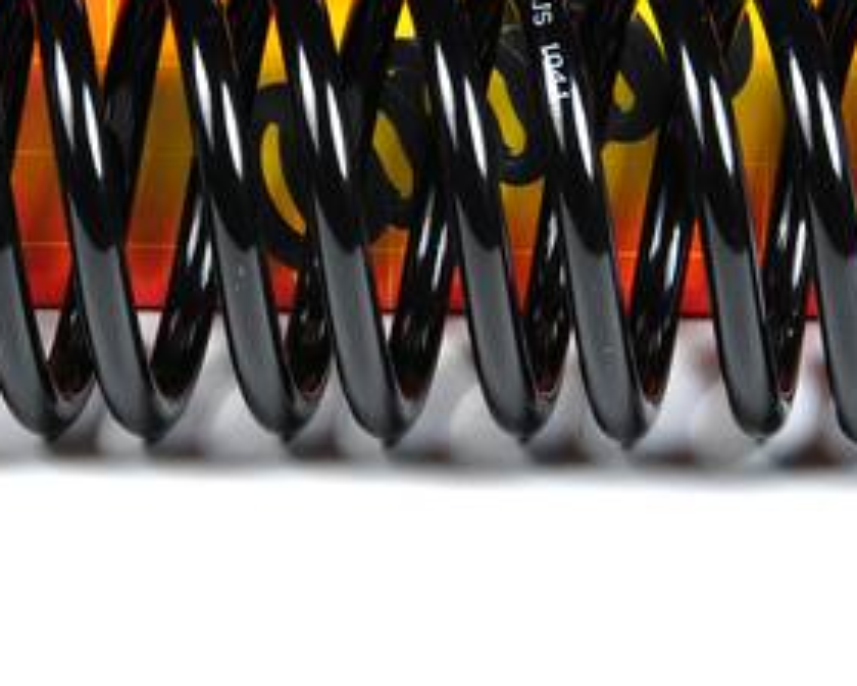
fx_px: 7153
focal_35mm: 282
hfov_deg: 6.9
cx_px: 254
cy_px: -89
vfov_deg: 5.5
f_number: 9
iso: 200
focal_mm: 70
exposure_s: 1/200
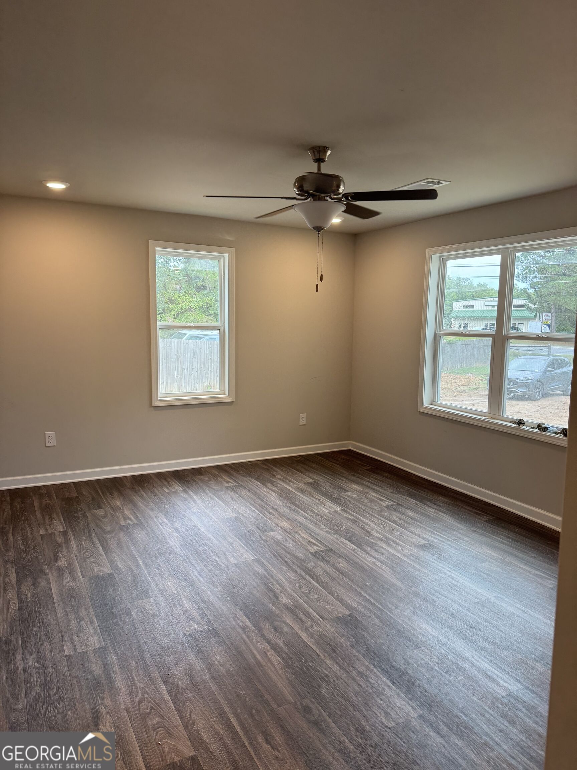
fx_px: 533
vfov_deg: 71.6
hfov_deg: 56.8
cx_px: 288
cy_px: 385
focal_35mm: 24
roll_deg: +0.1
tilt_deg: -6.7
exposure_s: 1/120
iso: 100
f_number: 1.78
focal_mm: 6.76
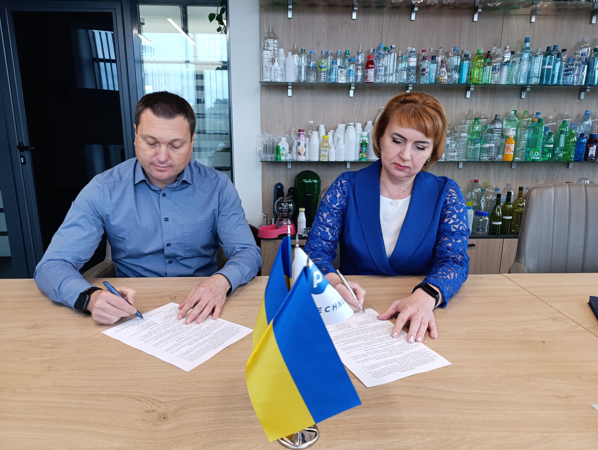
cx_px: 299
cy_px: 225
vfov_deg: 59.0
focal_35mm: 23
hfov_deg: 73.8
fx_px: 398
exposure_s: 1/100
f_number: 1.6
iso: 500
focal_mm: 6.14
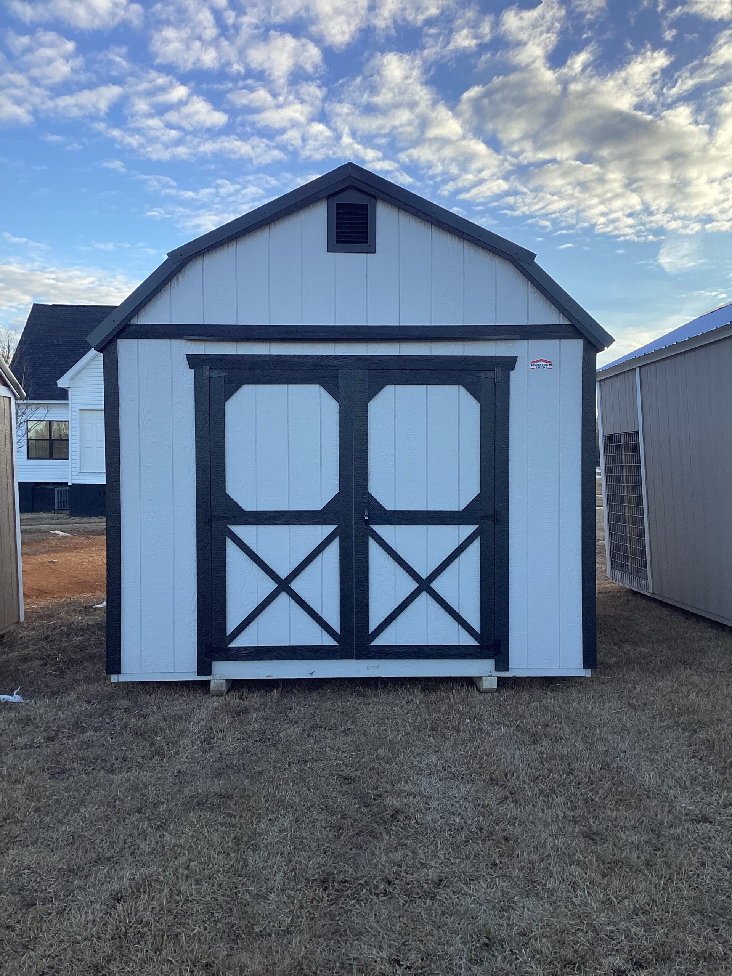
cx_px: 366
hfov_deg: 45.4
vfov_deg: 58.4
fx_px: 874
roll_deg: -0.4
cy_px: 488
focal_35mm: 31
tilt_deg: +2.1
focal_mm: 3.3
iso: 25
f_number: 2.4
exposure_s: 1/313
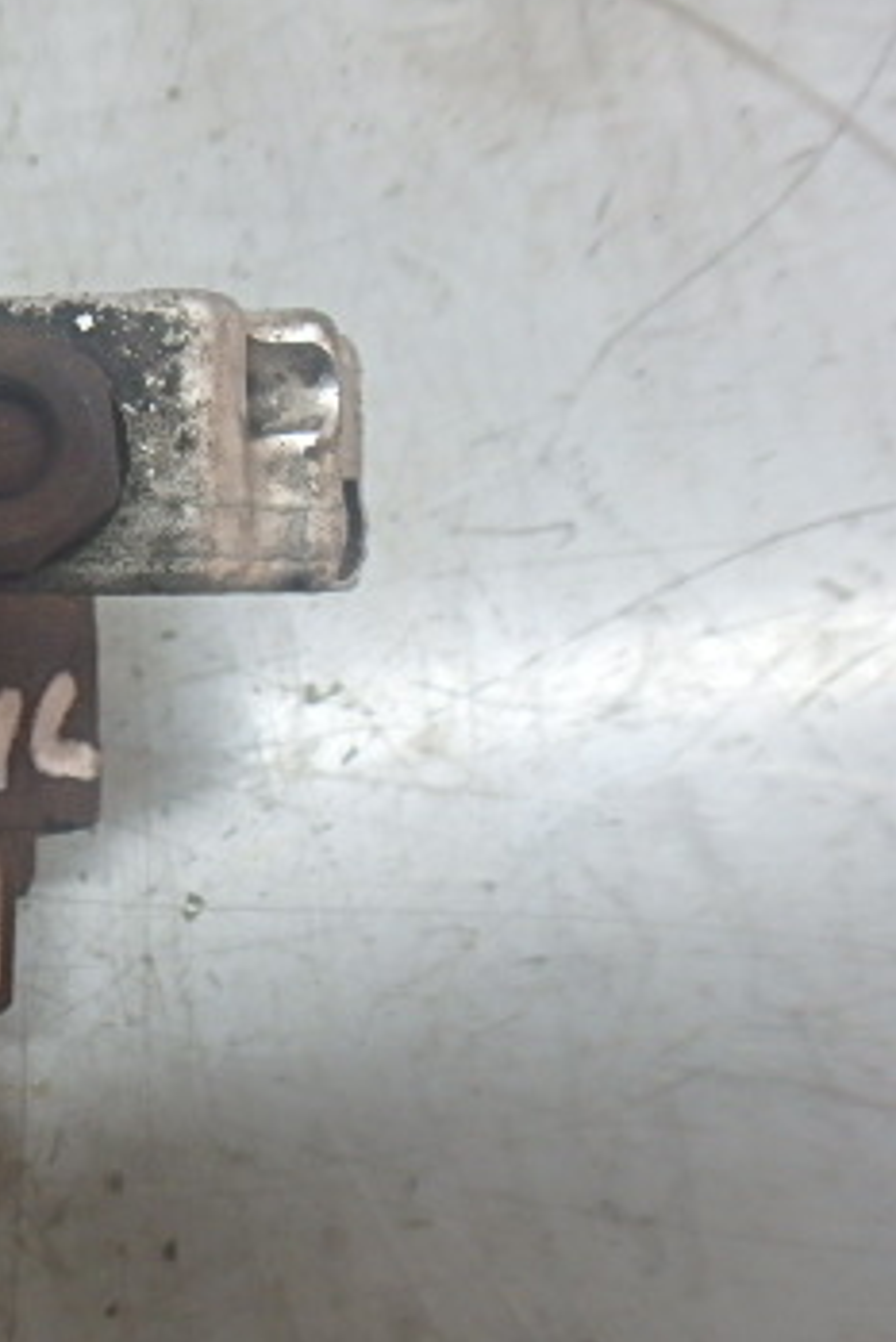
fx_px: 1492
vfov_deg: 48.4
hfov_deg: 27.8
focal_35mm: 40
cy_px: 708
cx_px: -269
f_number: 3.5
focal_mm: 3.7
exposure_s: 1/30
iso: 200
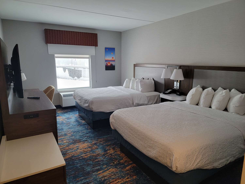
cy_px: 92
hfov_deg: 71.6
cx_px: 122
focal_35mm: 24
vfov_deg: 56.8
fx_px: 170
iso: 250
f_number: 1.8
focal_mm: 6.7
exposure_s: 1/120
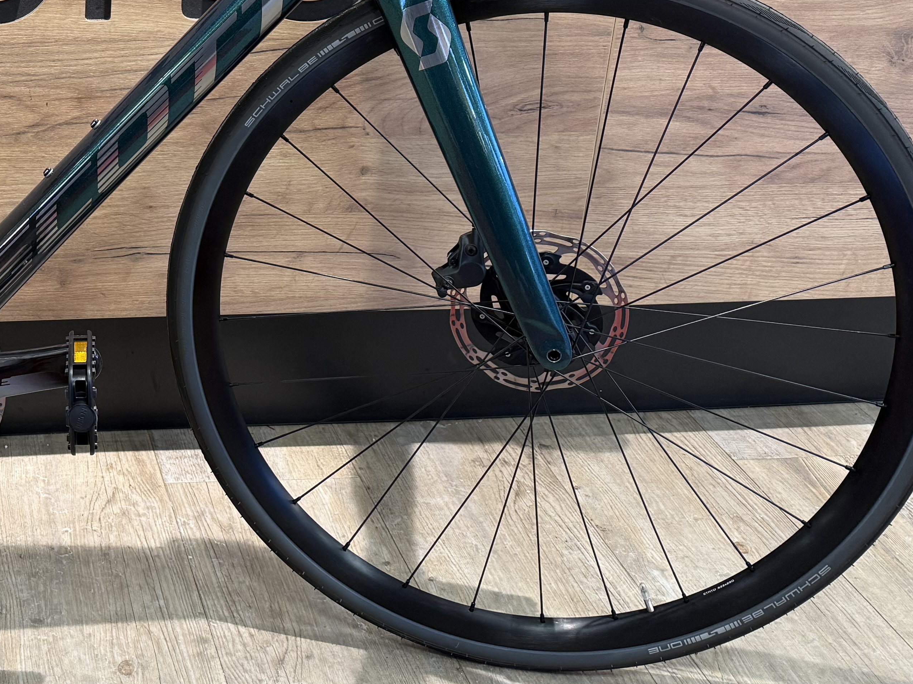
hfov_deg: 33.1
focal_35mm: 54
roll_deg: -1.6
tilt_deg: -18.7
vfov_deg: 26.0
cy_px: 49
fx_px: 1424
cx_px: 42
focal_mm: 6.76
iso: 160
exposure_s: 1/50
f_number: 1.78
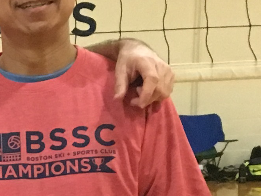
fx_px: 1327
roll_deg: +2.7
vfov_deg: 8.1
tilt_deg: -10.6
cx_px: -292
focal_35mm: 176
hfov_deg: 10.2
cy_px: 364
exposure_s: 1/30
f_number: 2.2
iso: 250
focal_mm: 4.15
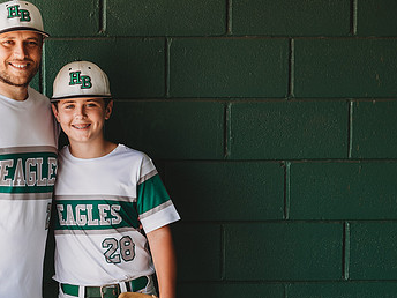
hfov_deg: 14.2
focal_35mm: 138
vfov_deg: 10.7
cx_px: 75
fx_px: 1583
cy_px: 168
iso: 100
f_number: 2.8
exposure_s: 1/160
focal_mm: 85
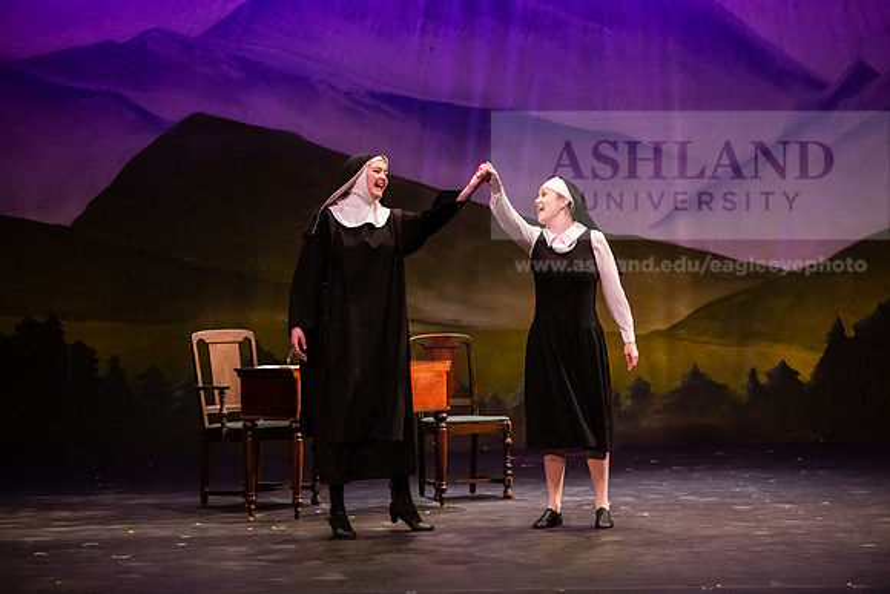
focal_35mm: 120
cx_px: 445
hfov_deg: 17.1
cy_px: 297
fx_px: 2967
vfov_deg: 11.4
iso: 5000
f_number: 3.2
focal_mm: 120
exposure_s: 1/200
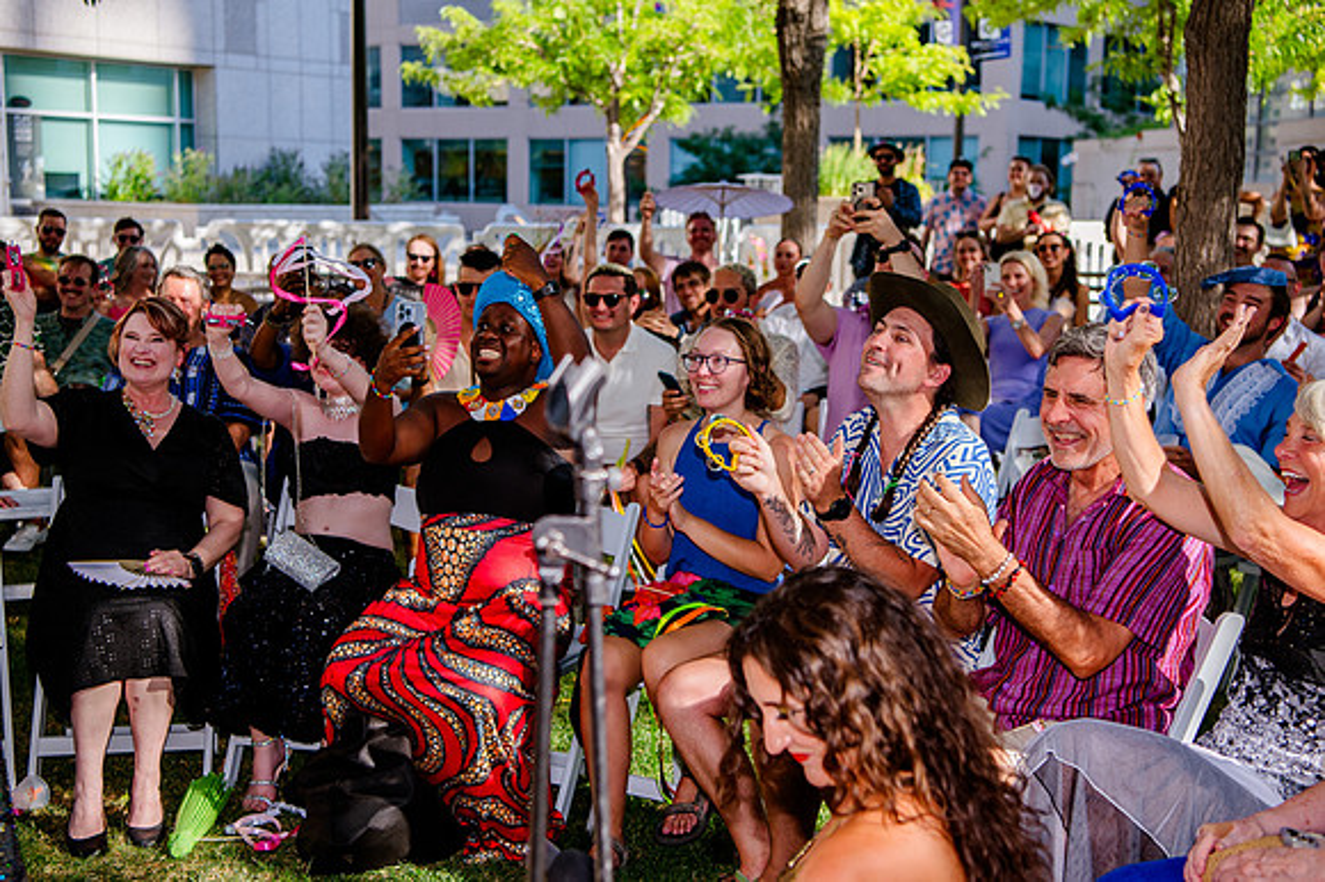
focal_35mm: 51
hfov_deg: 38.6
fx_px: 1892
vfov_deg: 26.2
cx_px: 651
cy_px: 441
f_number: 3.5
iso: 200
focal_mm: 46
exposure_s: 1/640
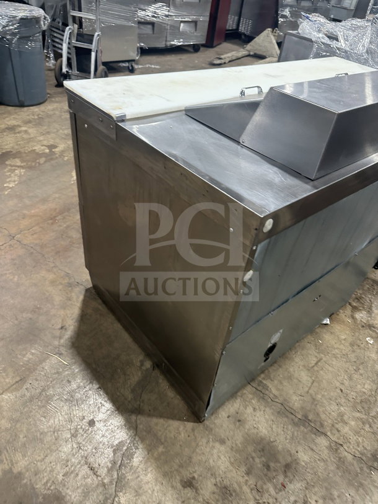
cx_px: 189
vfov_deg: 71.6
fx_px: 349
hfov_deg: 56.8
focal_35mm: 24
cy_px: 252
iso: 250
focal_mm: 6.86
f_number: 1.78
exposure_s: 1/60
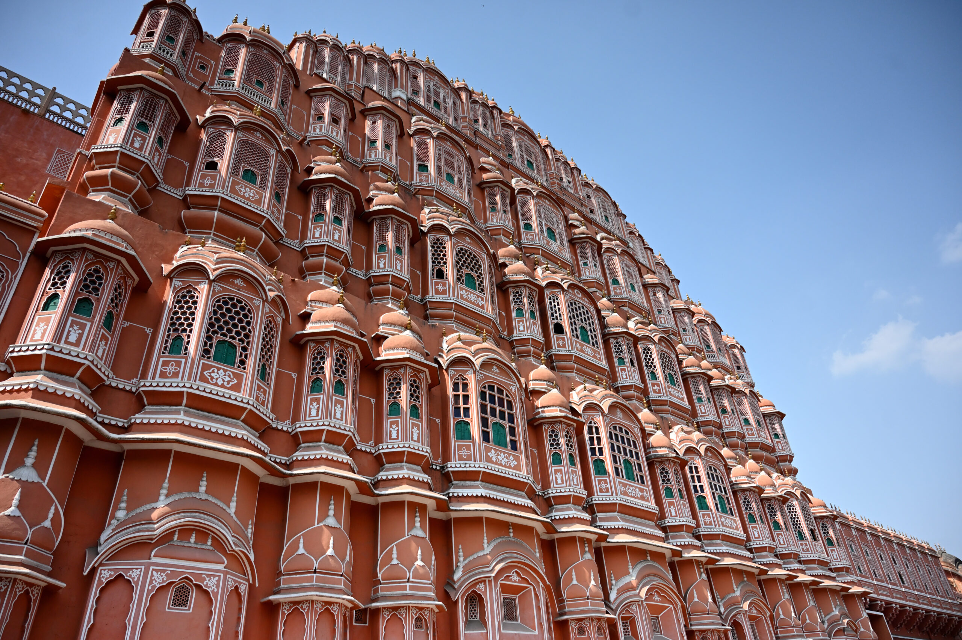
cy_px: 320
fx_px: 641
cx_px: 481
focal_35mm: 24
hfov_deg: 73.8
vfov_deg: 53.1
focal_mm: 24
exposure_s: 1/6400
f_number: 4
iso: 800
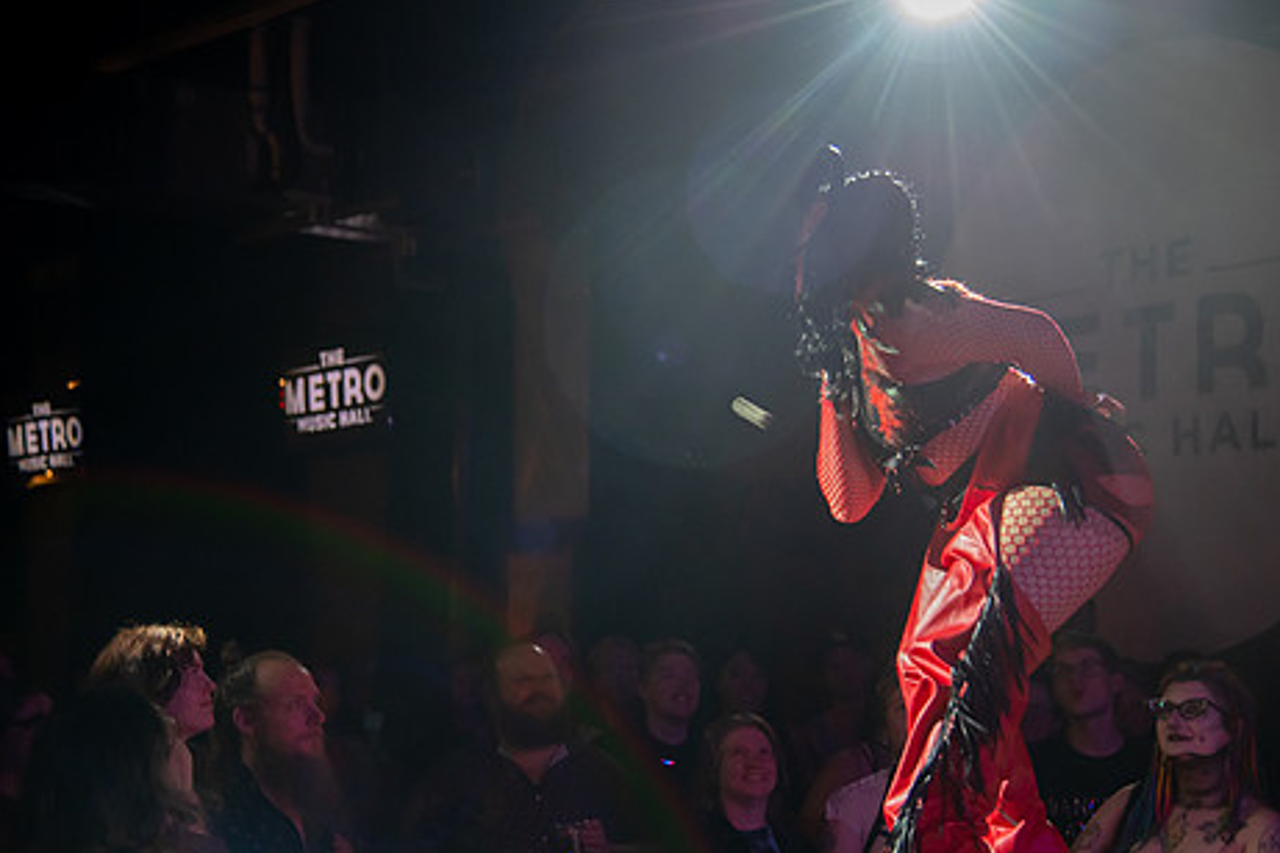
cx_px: 600
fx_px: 2594
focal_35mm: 73
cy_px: 436
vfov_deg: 18.7
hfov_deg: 27.7
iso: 5000
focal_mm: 58
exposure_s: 1/80
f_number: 4
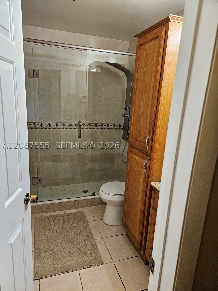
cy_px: 146
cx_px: 109
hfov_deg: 58.9
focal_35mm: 23
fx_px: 193
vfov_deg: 73.9
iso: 500
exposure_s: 1/120
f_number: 1.8
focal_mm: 5.4
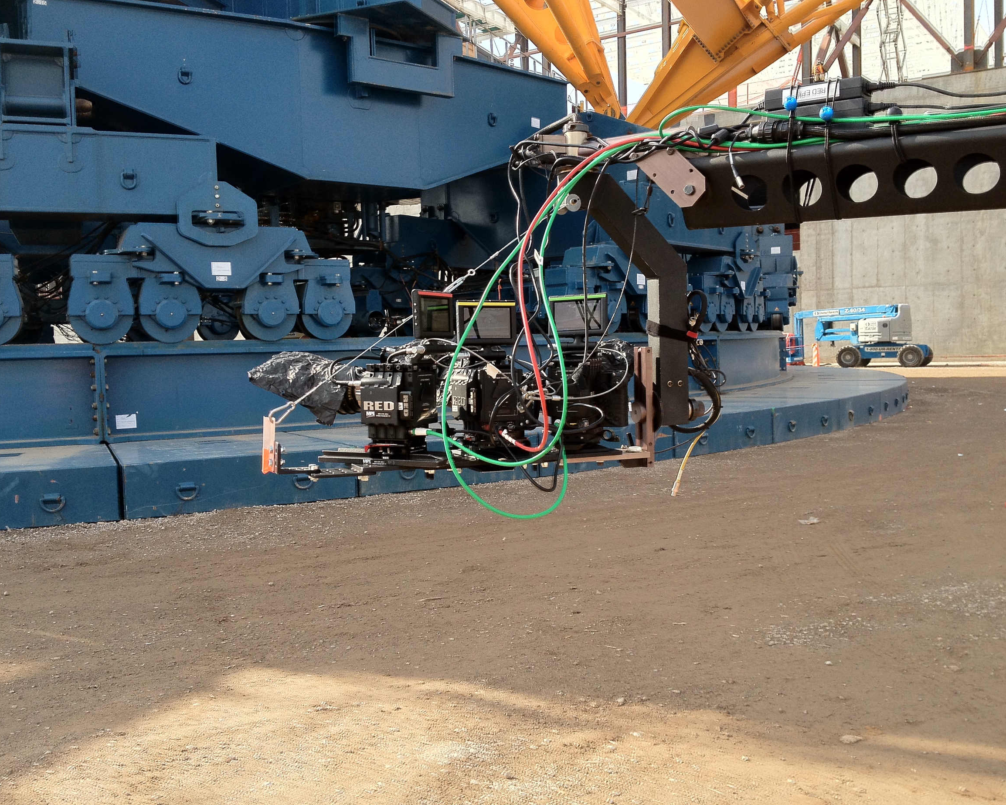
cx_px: 508
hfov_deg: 49.1
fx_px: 1102
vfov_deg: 40.1
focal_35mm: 37
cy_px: 398
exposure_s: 1/464
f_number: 2.4
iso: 64
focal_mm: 4.28
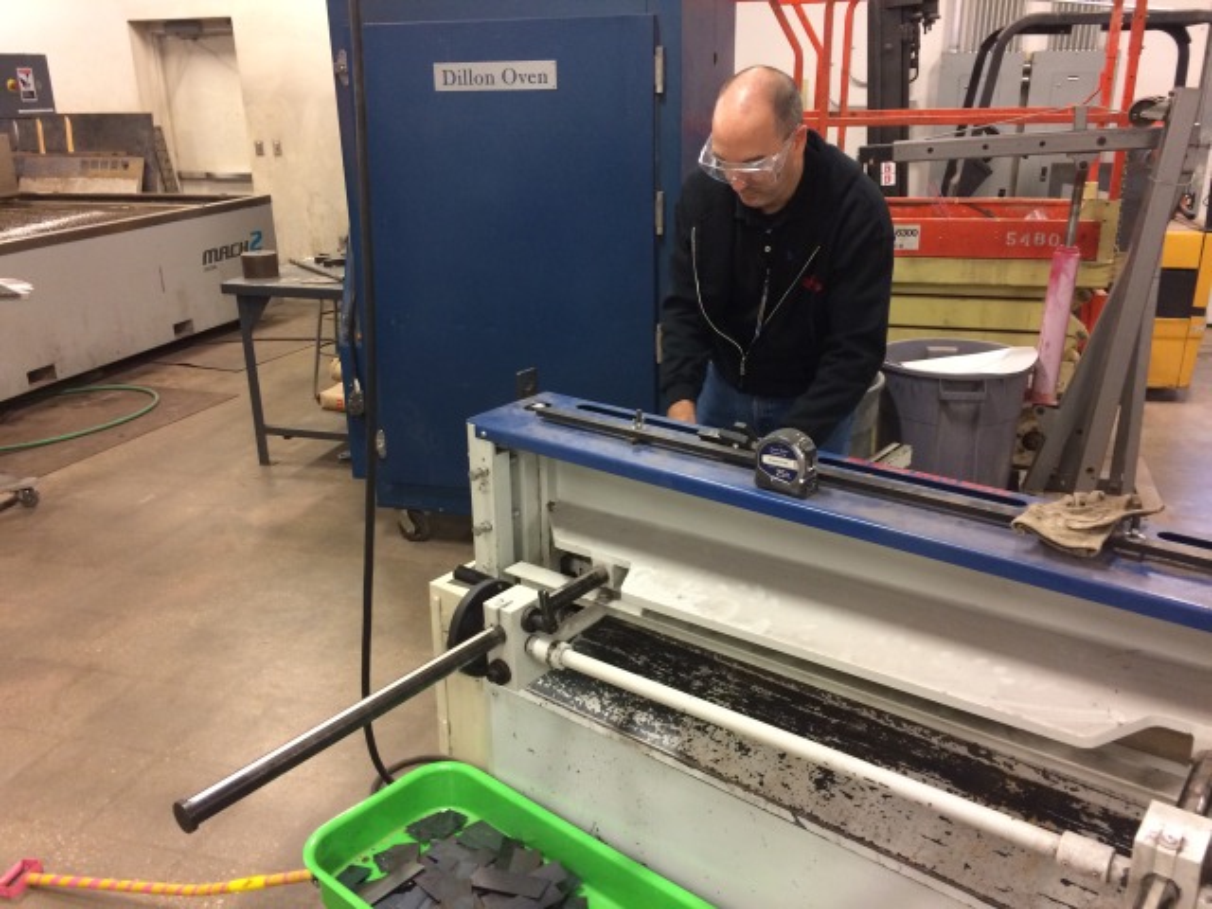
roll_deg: +1.2
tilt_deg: -20.7
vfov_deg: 48.2
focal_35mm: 29
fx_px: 1015
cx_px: 606
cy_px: 454
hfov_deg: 61.7
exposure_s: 1/30
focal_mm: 4.15
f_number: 2.2
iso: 200
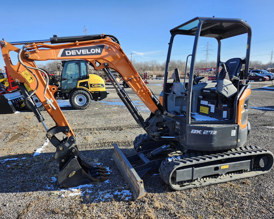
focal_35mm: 24
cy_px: 110
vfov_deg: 58.8
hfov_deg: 70.3
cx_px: 136
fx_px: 195
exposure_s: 1/675
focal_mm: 5.54
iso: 25
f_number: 1.8
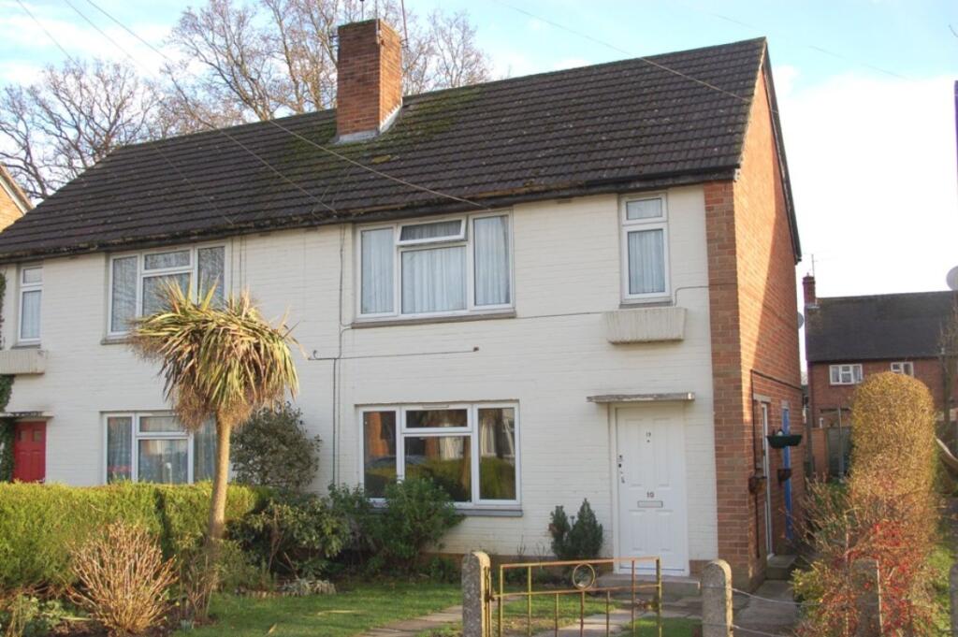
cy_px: 318
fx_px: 997
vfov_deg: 35.4
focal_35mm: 38
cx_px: 479
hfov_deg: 51.3
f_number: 6.3
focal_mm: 25
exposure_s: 1/160
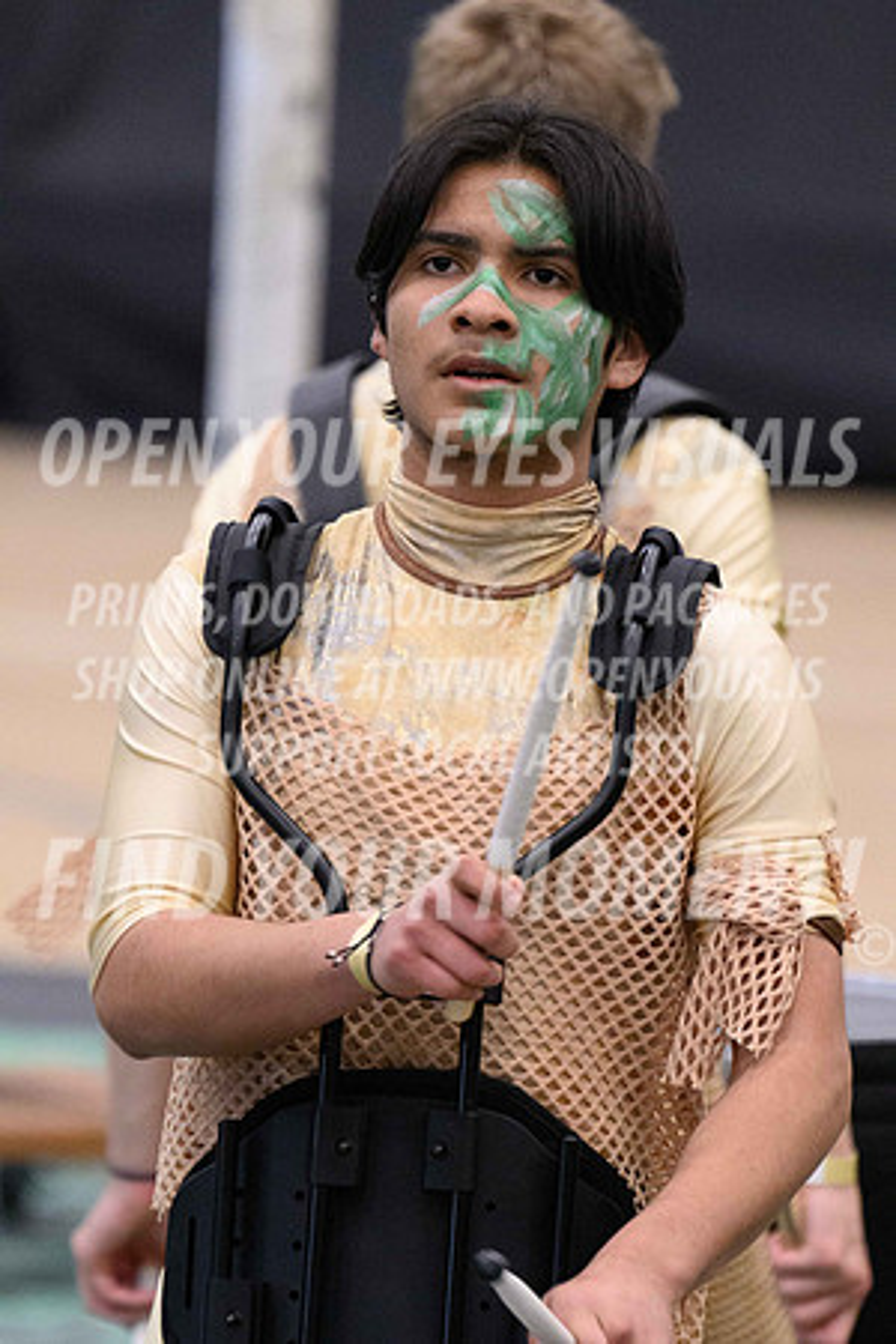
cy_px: 672
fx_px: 22398
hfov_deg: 2.3
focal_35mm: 600
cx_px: 448
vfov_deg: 3.4
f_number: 5.6
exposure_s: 1/320
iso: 8000
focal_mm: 400
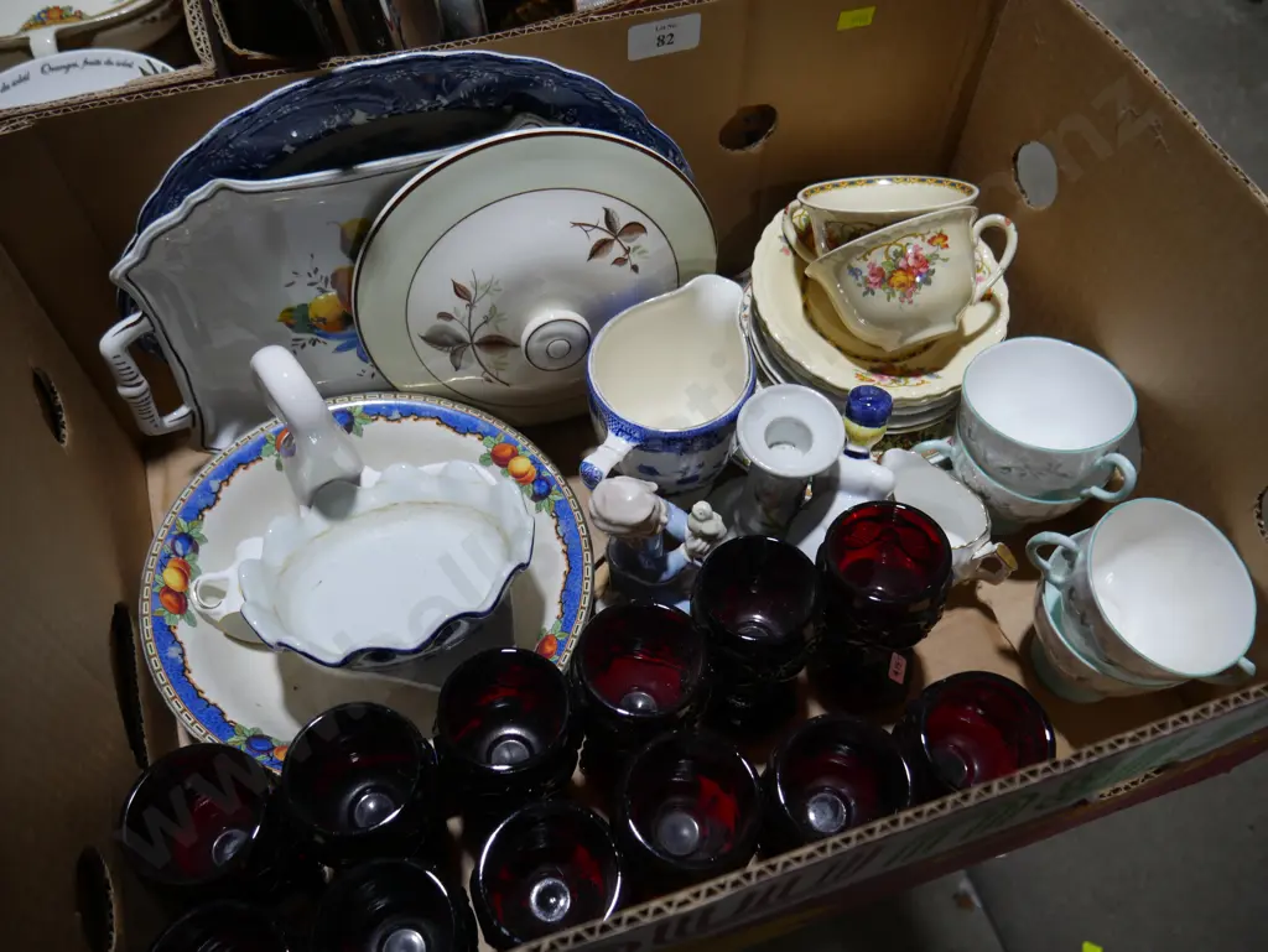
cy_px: 476
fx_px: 1026
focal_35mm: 28
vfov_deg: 49.8
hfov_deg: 63.4
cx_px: 634
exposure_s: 1/125
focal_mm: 14
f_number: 3.5
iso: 200
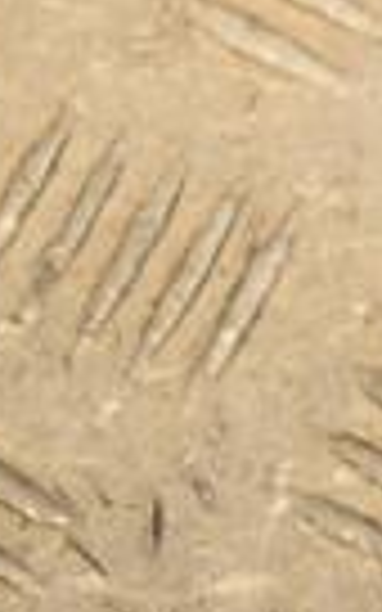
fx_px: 4731
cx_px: 1209
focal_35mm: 284
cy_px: -112
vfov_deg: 7.3
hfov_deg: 4.4
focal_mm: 42
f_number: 6.3
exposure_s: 1/200
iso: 800
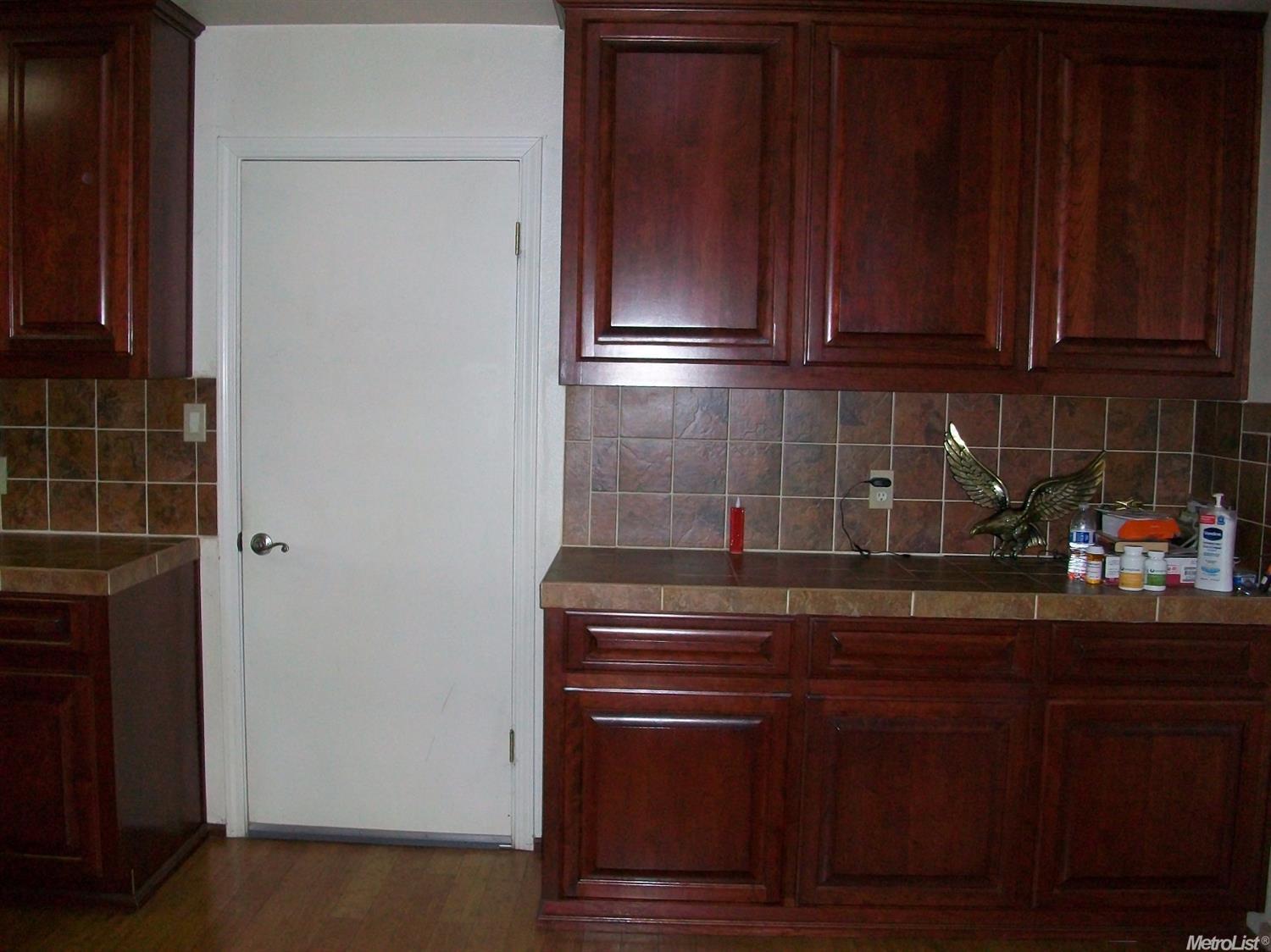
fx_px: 1175
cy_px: 476
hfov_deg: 56.8
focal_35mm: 32
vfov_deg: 44.1
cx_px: 636
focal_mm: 5.7
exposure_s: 1/60
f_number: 2.8
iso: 160
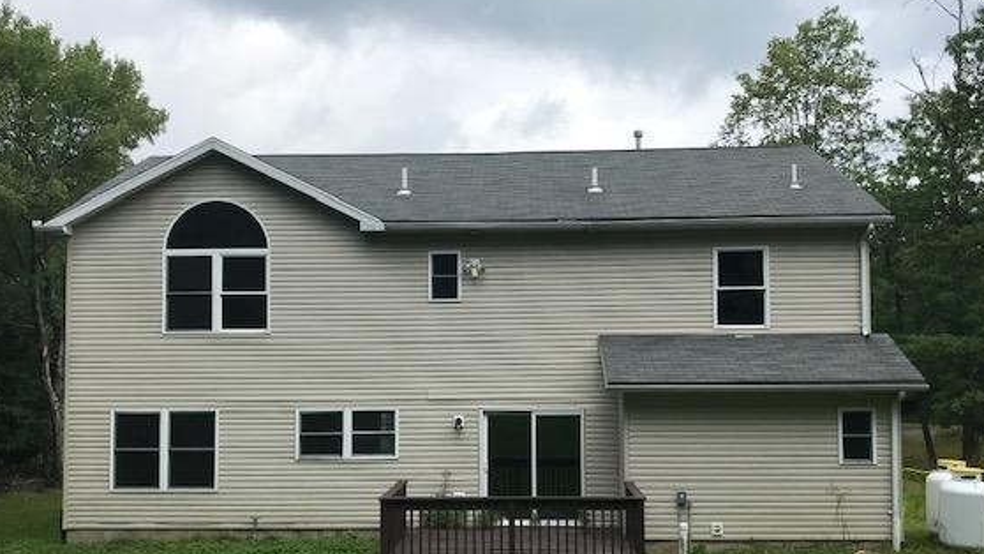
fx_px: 913
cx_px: 499
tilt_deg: +2.3
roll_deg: +0.5
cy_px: 342
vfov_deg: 33.6
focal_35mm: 35
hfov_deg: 56.6
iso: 20
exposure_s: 1/2336
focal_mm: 3.99
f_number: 1.8
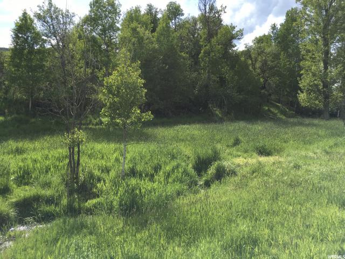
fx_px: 289
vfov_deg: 48.2
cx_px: 172
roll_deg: -0.4
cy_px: 130
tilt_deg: -1.0
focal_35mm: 29
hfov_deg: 61.7
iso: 25
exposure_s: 1/916
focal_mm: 4.15
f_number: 2.2
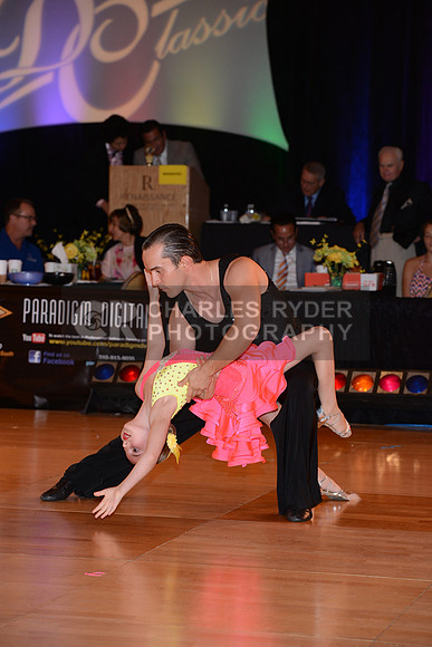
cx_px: 216
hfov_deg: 11.8
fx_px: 2087
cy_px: 324
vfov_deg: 17.6
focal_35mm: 116
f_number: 5.6
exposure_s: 1/250
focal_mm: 116
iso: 1000
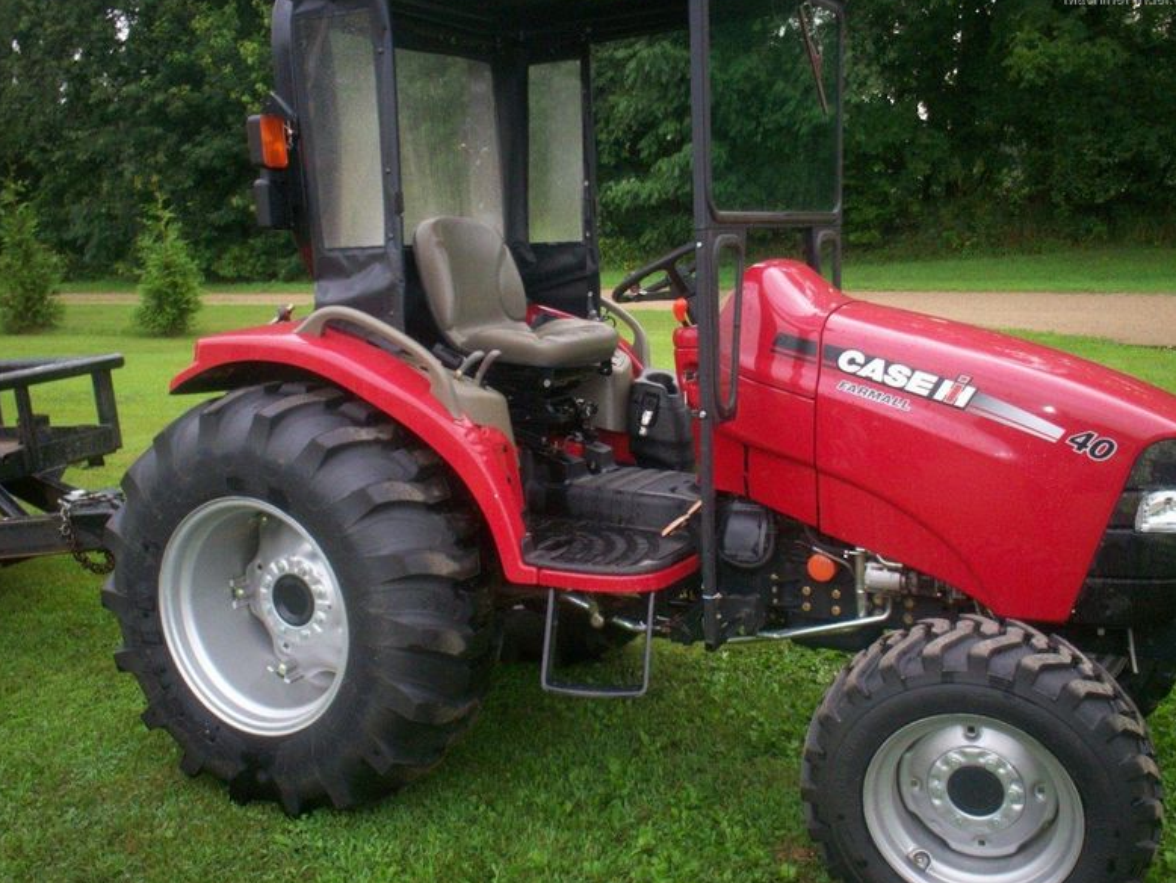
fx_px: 1257
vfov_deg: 38.7
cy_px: 435
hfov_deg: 50.1
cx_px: 599
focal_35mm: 37
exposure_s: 1/60
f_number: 4.5
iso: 140
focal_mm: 6
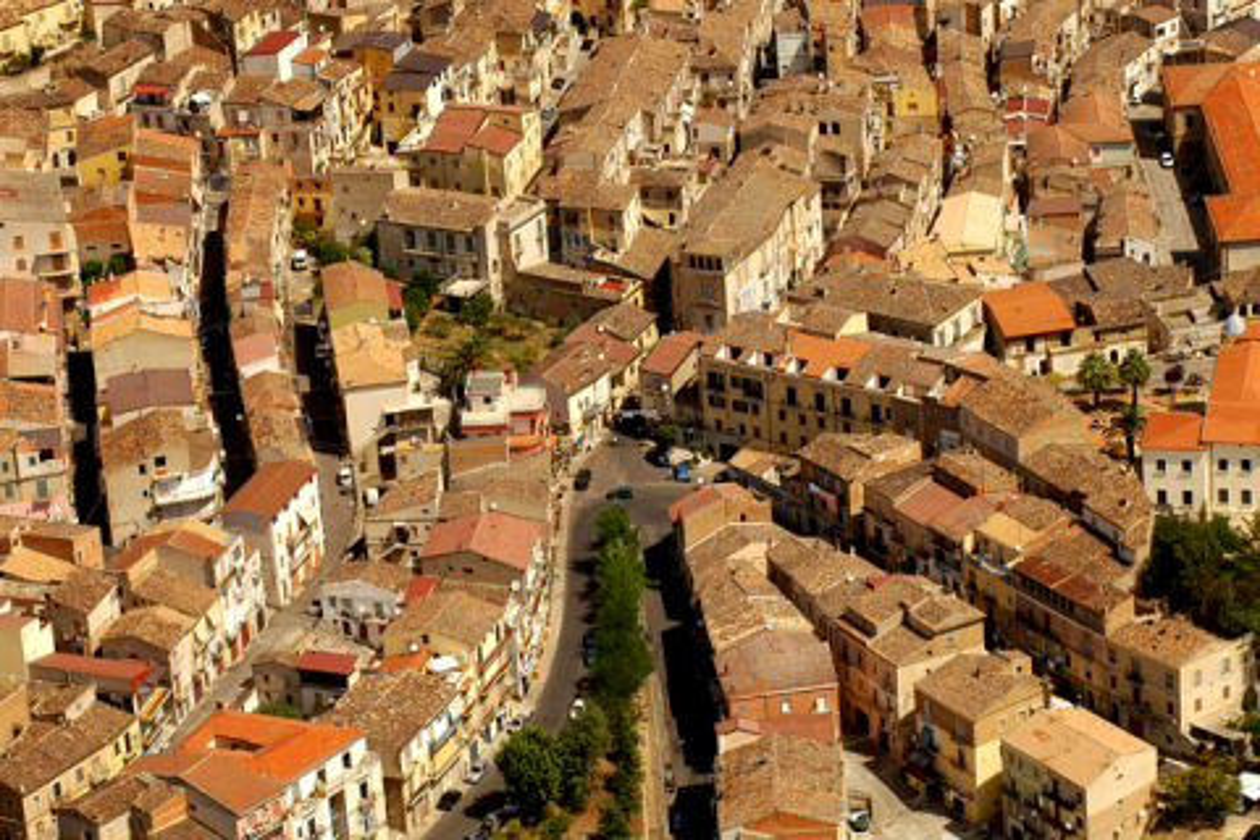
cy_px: 420
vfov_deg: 10.6
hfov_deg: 15.9
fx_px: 4515
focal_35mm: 129
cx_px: 630
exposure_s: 1/800
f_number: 6.3
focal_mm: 86
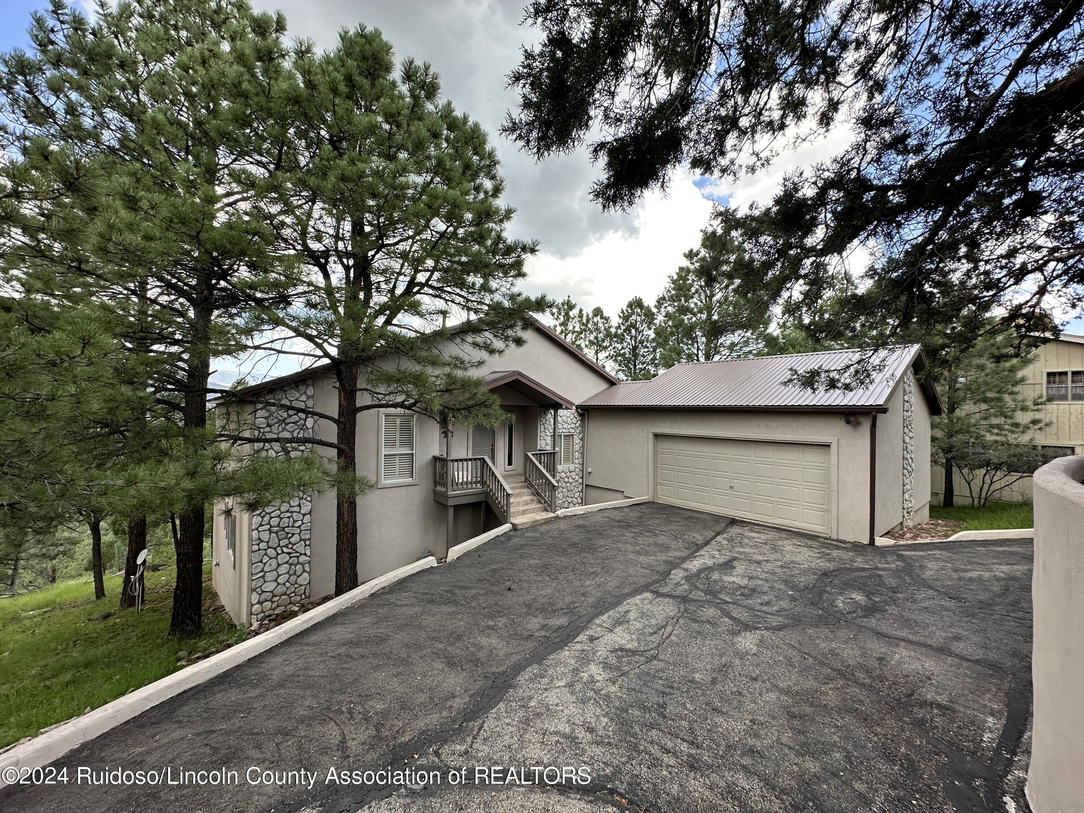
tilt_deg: +0.5
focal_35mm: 14
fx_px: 438
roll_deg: -0.7
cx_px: 542
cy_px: 406
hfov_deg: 102.1
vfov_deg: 85.7
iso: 40
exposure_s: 1/251
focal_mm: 2.22
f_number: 2.2
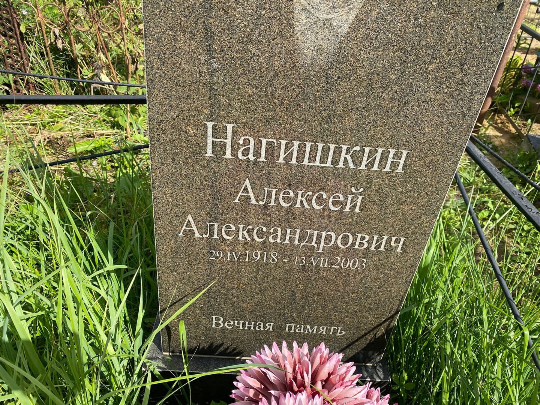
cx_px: 270
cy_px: 202
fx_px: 406
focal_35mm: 26
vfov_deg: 53.1
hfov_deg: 67.3
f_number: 1.8
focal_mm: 4.25
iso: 32
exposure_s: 1/1447
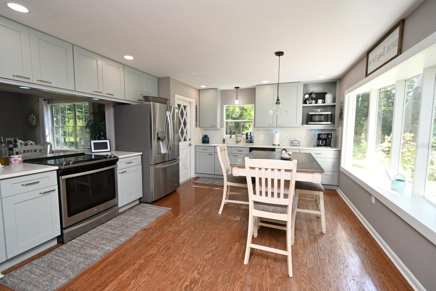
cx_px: 218
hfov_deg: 100.4
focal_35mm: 15
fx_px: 182
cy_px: 146
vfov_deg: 77.3
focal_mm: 10
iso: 360
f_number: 4.5
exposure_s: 1/60
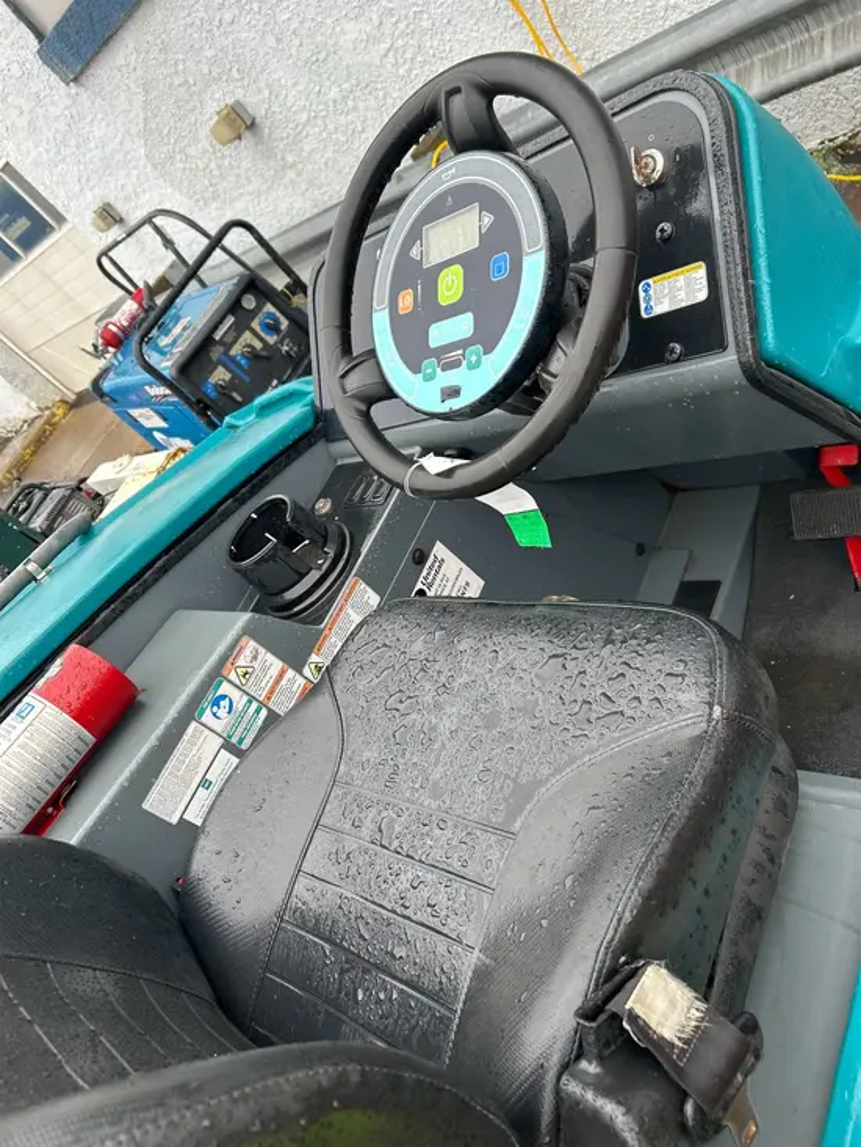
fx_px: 862
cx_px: 430
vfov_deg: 67.3
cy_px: 574
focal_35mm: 26
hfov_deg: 53.1
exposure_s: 1/232
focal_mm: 5.7
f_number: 1.5
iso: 40
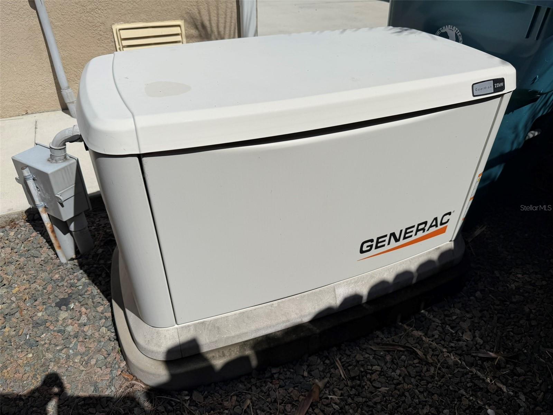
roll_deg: -0.9
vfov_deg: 56.8
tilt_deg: -35.8
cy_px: 208
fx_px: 383
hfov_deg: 71.6
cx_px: 276
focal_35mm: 24
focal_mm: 6.76
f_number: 1.78
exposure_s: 1/22727
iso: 100
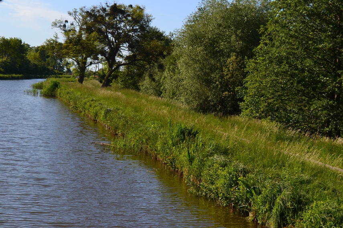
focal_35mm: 82
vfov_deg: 16.6
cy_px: 114
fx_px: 786
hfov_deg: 24.6
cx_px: 172
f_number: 11
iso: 400
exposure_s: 1/400
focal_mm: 55
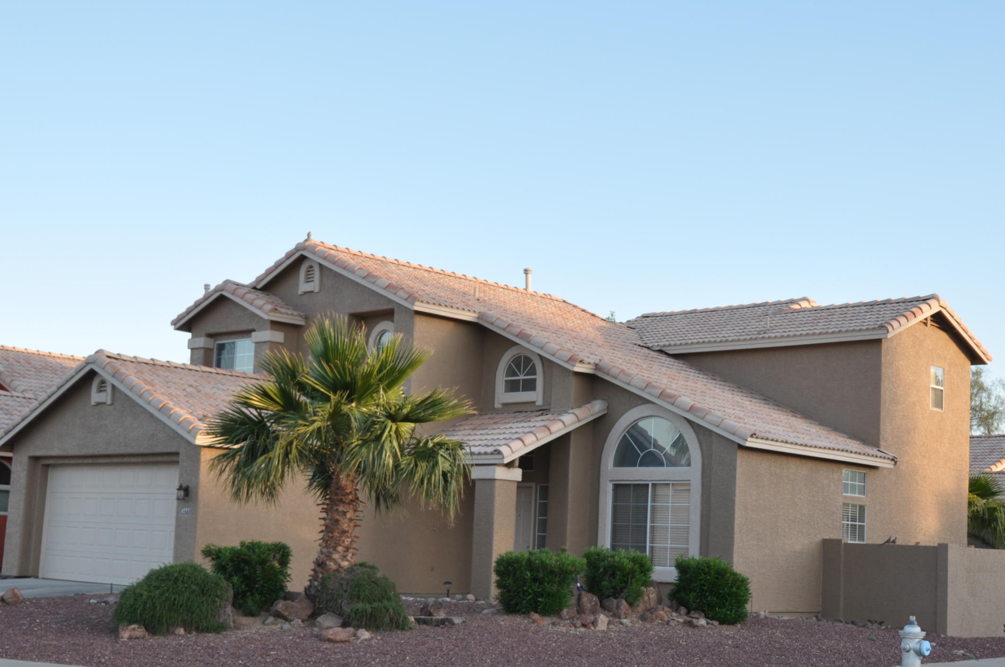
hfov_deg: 38.8
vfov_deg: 26.4
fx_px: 1422
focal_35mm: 51
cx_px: 590
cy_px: 376
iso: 200
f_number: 5
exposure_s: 1/200
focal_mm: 24
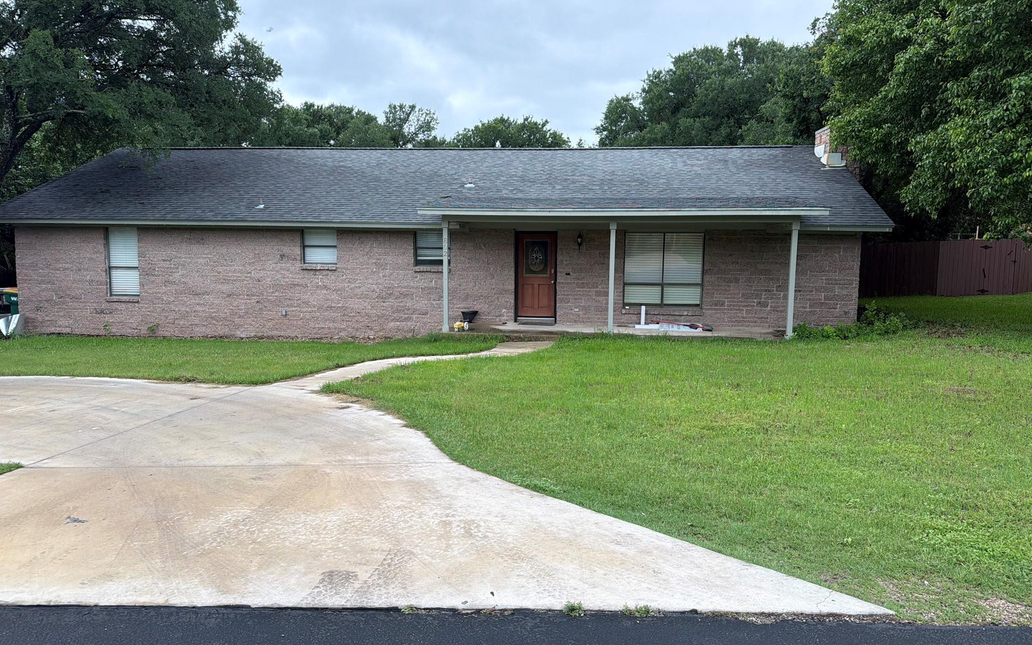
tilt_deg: -5.1
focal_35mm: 26
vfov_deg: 47.6
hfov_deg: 70.4
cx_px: 513
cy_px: 319
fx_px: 731
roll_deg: -0.4
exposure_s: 1/137
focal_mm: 6.76
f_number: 1.78
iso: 50
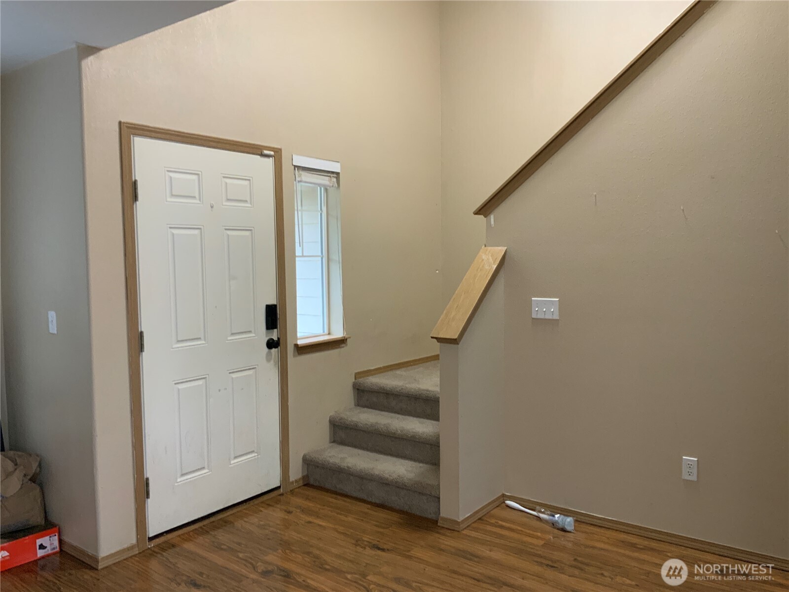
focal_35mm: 29
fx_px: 661
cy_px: 296
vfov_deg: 48.2
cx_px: 394
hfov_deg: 61.7
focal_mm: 3
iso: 160
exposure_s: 1/60
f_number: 1.8
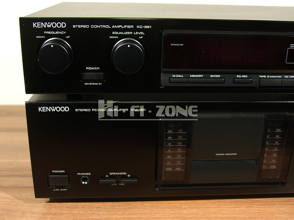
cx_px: 147
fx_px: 340
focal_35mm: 40
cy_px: 110
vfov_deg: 36.0
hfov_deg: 46.8
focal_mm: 10.3
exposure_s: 1/40
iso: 50
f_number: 2.5
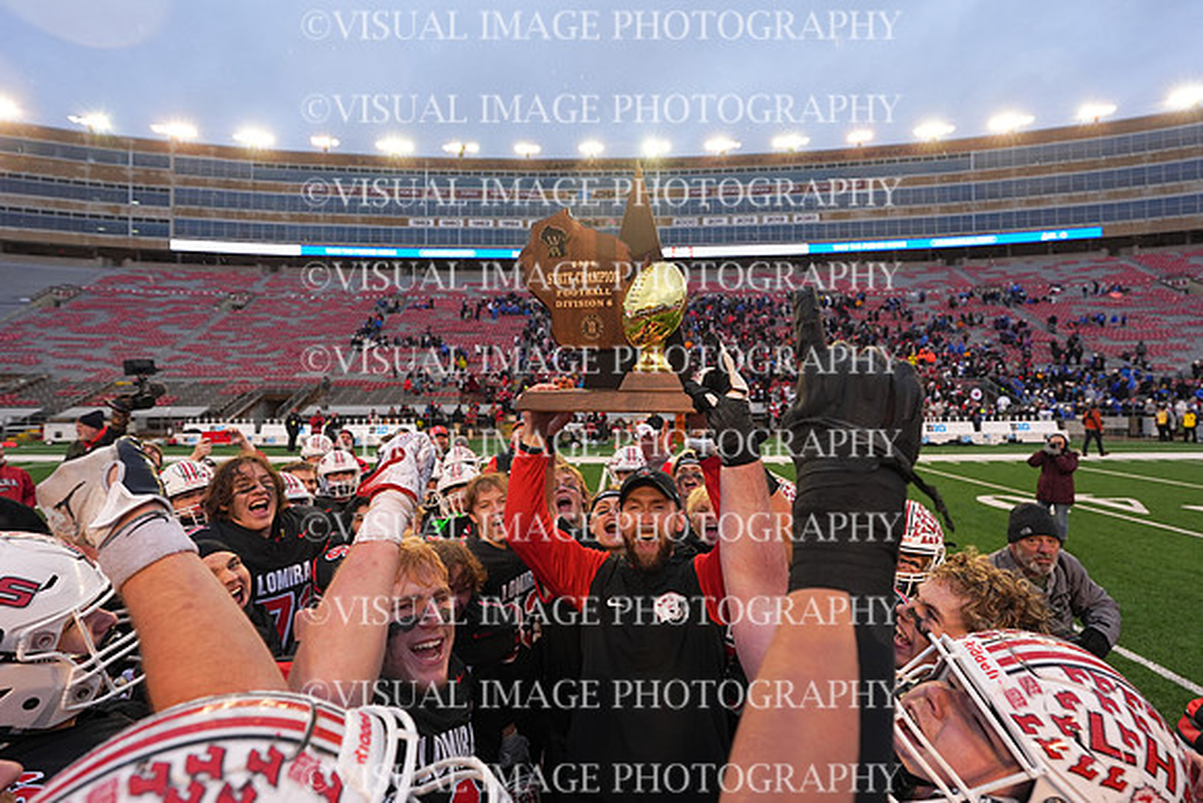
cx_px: 602
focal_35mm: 16
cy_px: 402
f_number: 4
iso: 800
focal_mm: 16
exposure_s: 1/800
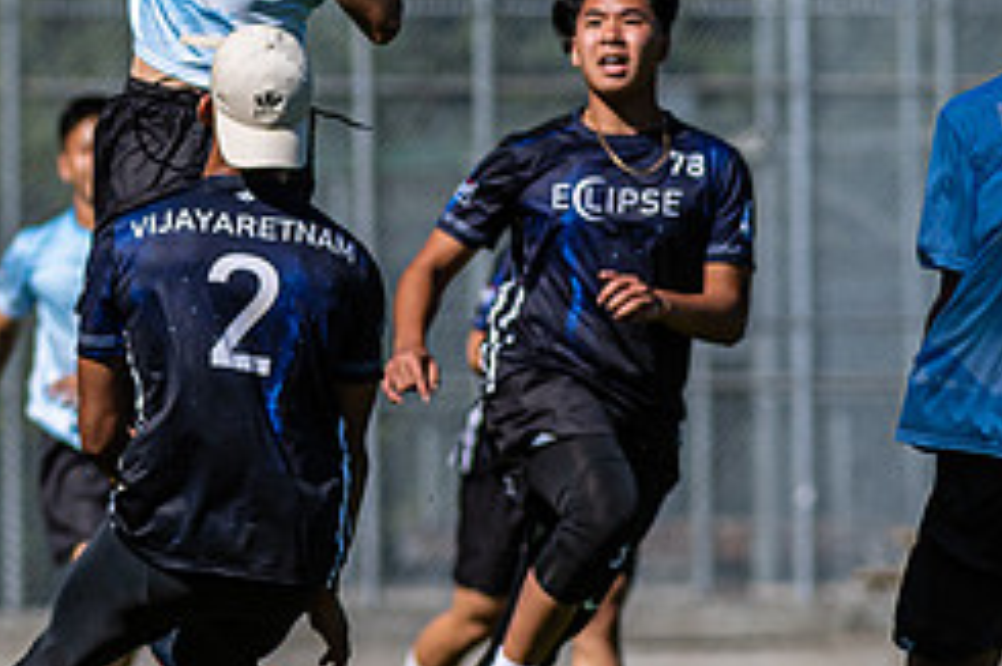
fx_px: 25978
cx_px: 270
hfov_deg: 2.2
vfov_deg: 1.5
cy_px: -25
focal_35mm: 934
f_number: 4
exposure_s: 1/1600
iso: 100
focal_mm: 200
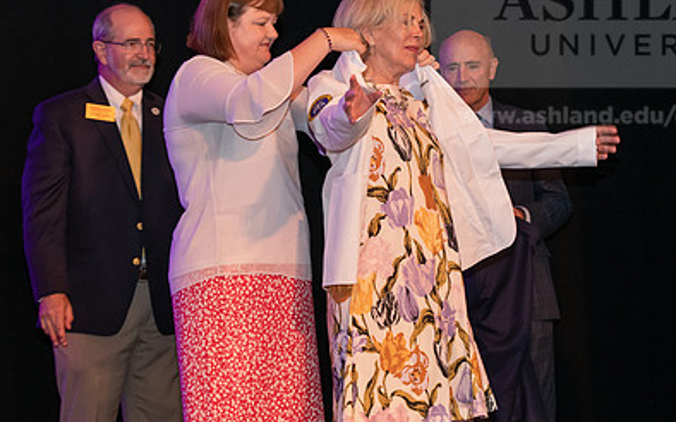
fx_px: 2486
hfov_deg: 15.5
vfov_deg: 9.7
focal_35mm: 135
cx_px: 379
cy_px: 152
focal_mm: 90
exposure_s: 1/200
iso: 2000
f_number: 3.5
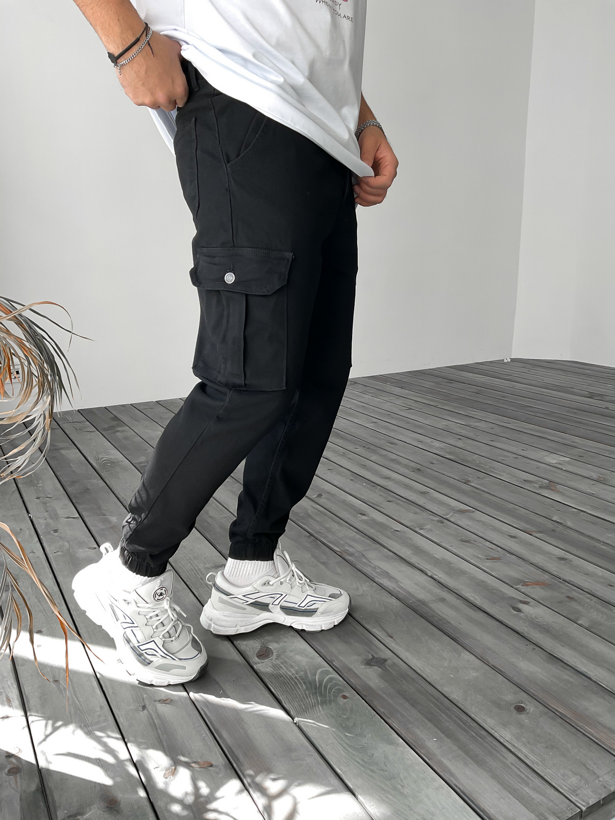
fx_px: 687
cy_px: 410
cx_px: 308
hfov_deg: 48.2
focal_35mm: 29
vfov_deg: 61.7
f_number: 1.8
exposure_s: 1/125
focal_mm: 3
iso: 16
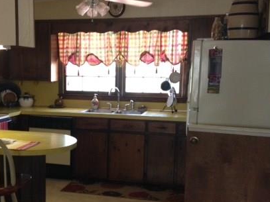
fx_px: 429
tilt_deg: -9.1
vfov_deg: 26.5
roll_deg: -1.2
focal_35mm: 55
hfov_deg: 34.6
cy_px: 125
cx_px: 88
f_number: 2.4
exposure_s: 1/20
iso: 160
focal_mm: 4.28
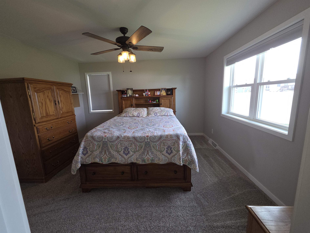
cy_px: 116
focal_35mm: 13
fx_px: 116
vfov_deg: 89.9
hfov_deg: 106.2
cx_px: 155
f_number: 2.2
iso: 80
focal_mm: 2.2
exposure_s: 1/60
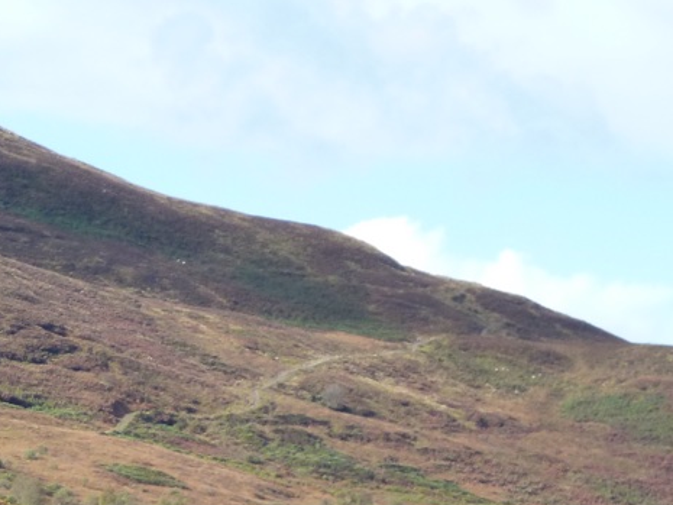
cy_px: 593
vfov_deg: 7.8
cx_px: -149
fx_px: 3695
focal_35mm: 190
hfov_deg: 10.2
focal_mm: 12.3
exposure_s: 1/250
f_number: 4.5
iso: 160
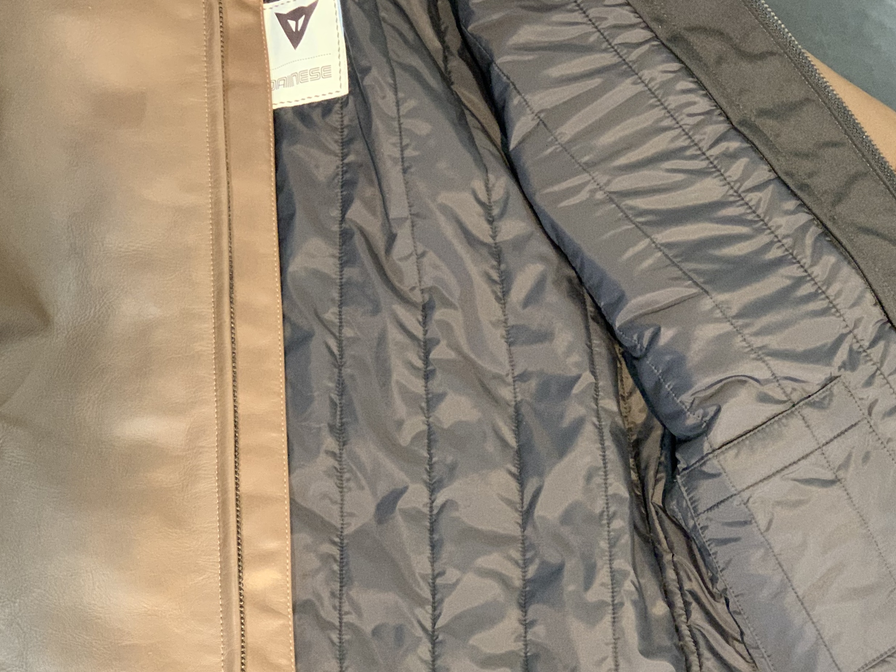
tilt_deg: -62.5
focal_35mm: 80
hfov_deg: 24.3
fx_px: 2070
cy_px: 319
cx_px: 607
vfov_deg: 18.4
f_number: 2.4
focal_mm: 6
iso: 320
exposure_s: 1/60
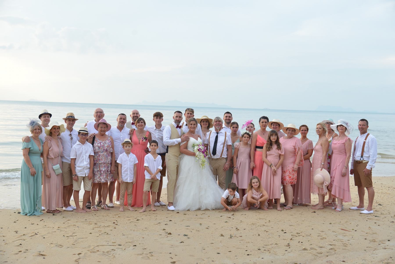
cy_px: 132
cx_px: 198
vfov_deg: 28.1
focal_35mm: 48
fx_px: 527
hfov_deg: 41.1
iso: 400
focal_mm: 48
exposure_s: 1/250
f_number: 4.5
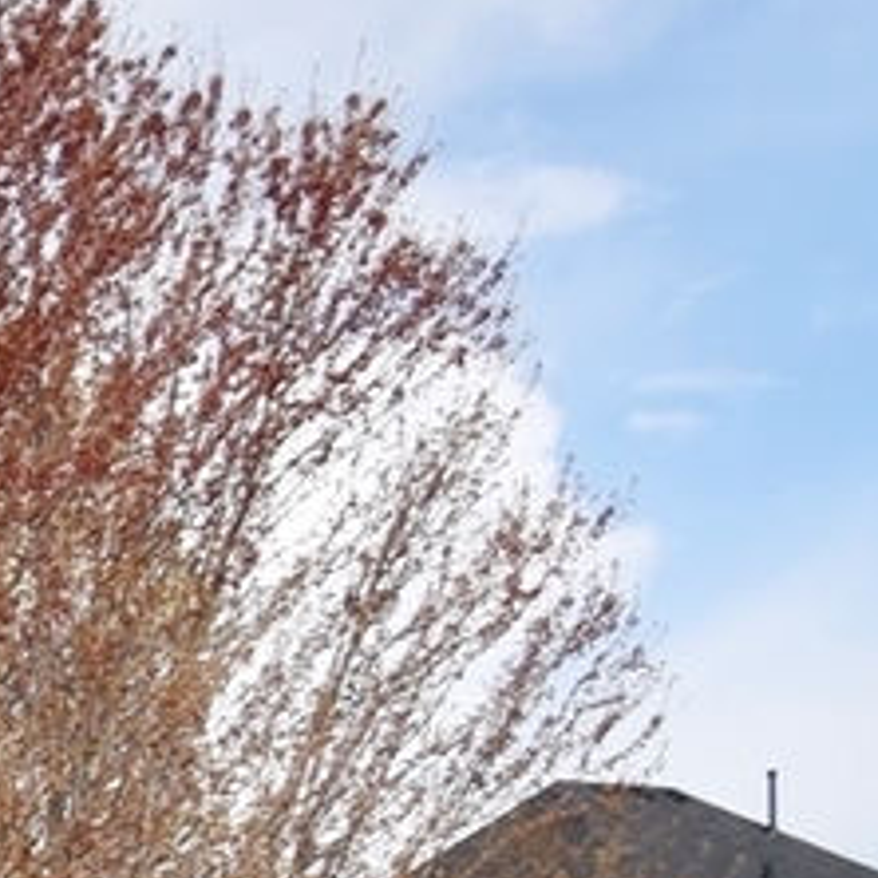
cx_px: -2009
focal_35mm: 93
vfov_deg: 16.3
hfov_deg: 10.3
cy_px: 1491
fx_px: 2669
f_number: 10
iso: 200
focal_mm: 10
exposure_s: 1/400
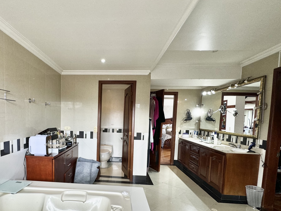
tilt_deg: -4.4
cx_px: 105
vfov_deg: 62.5
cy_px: 133
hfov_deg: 77.6
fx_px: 170
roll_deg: -0.9
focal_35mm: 21
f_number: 2.2
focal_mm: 2.22
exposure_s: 1/120
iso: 125
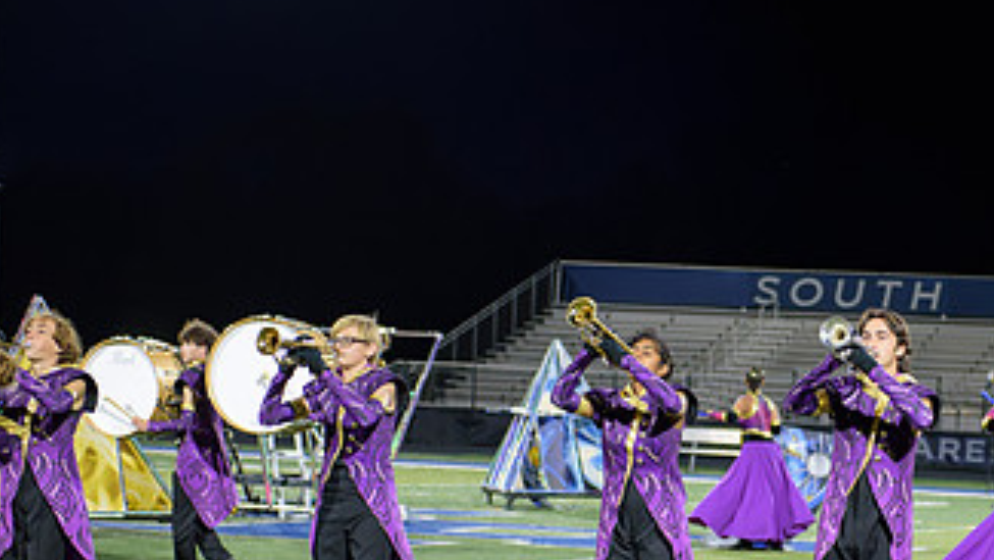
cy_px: 445
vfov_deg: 9.2
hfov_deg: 16.2
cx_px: 820
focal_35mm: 131
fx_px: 3454
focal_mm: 70
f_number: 2.8
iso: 2000
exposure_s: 1/400
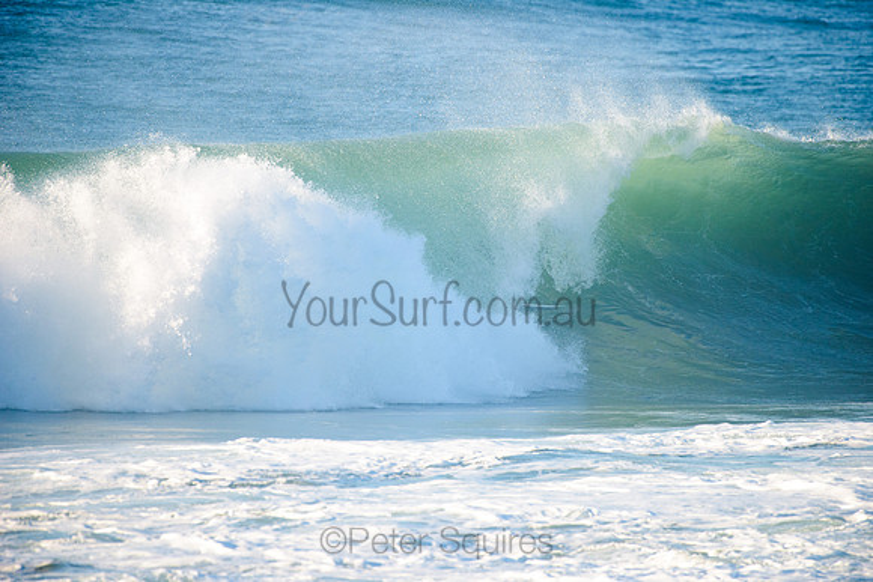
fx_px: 12130
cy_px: 291
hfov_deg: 4.1
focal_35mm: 500
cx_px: 436
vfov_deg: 2.8
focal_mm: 500
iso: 360
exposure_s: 1/1600
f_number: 5.6
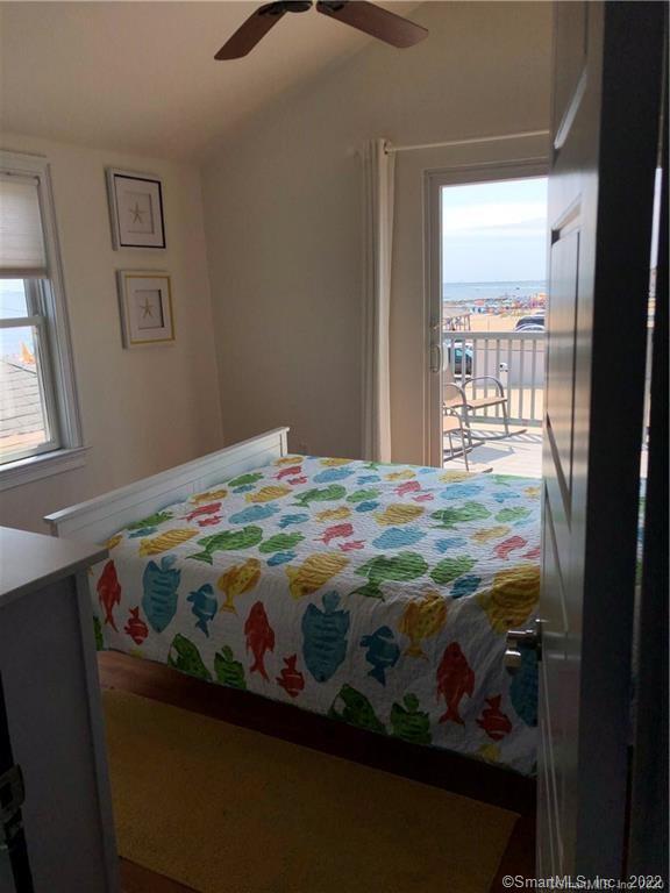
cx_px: 335
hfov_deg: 49.7
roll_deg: +0.9
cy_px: 446
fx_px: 723
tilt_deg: -12.7
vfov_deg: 63.4
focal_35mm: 28
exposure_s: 1/1143
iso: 20
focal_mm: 4
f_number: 1.8
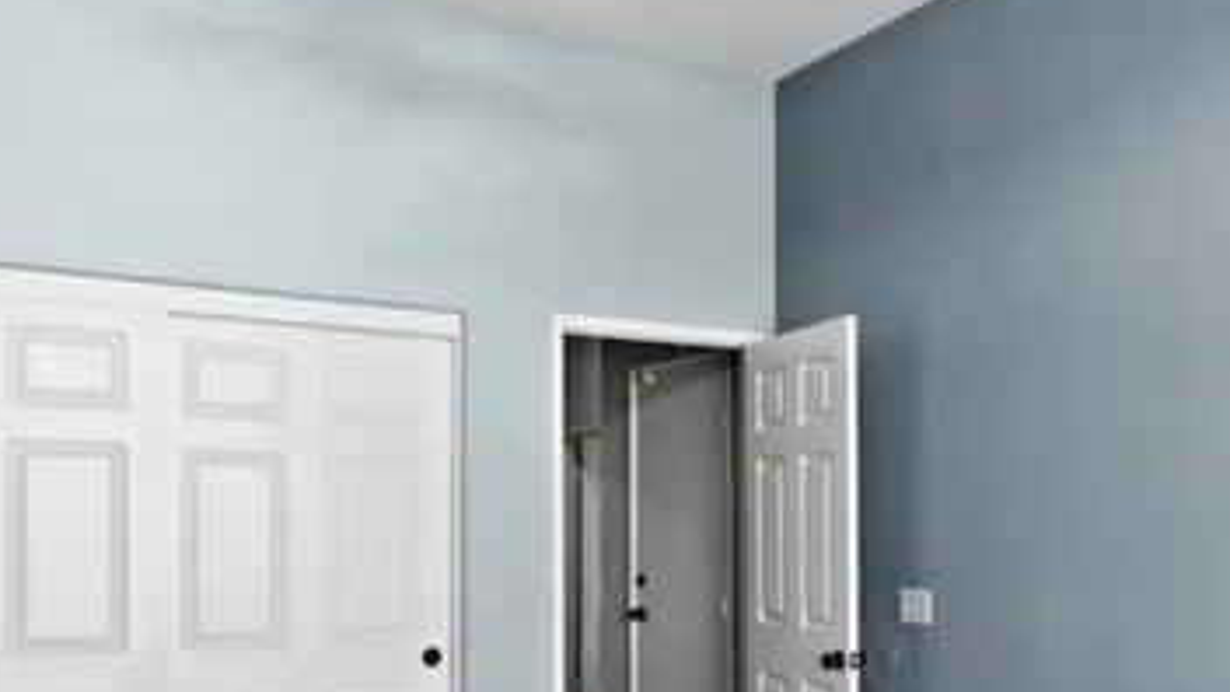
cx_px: 853
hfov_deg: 48.0
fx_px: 1345
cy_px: 538
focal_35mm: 41
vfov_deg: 28.3
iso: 1600
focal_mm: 16.5
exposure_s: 1/15
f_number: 8
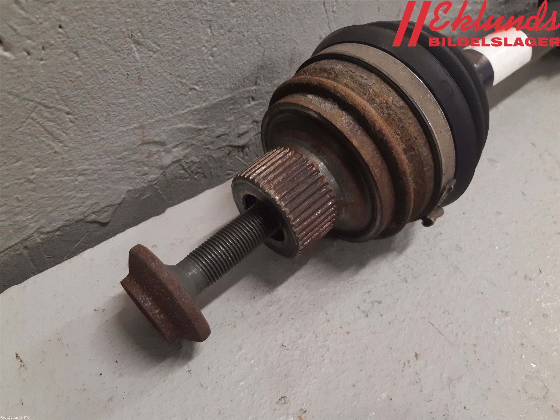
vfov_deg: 53.1
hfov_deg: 67.3
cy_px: 210
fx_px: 421
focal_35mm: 26
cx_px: 280
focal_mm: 3.93
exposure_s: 1/50
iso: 160
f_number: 1.7
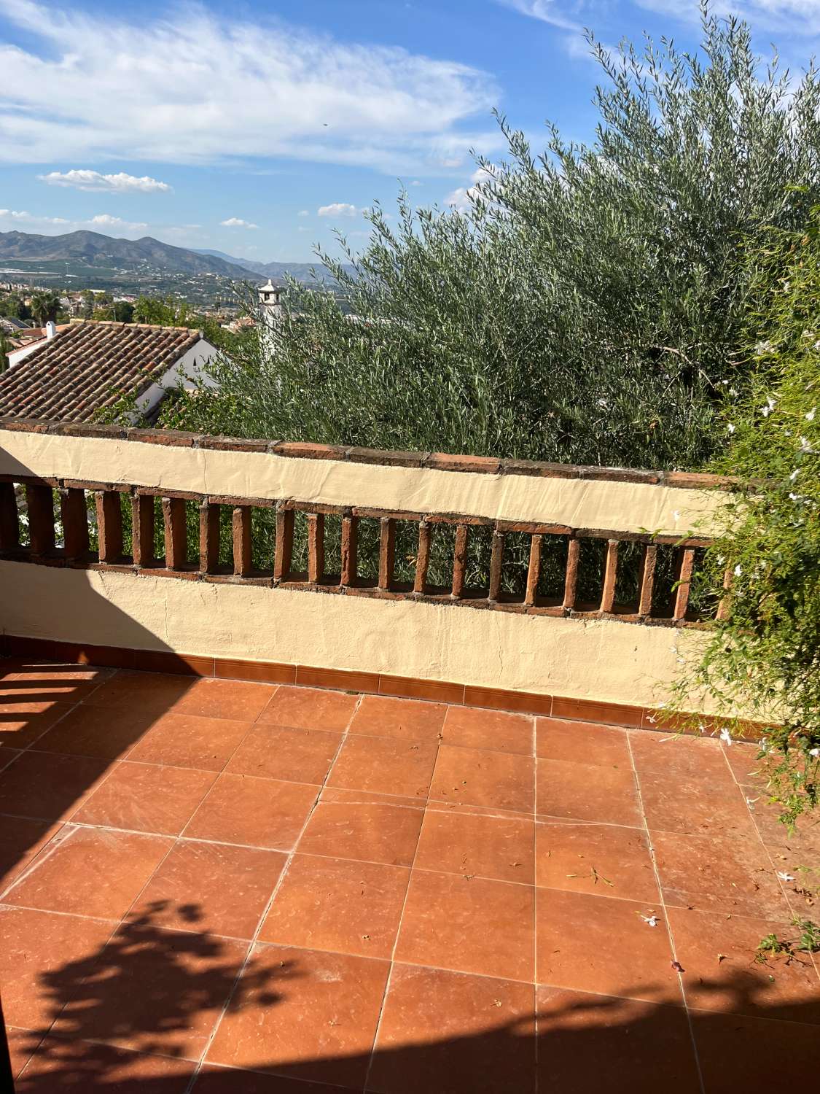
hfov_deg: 53.1
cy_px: 547
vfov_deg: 67.3
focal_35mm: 26
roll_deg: -3.4
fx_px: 821
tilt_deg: -18.5
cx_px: 410
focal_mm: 5.1
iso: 50
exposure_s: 1/3413
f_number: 1.6
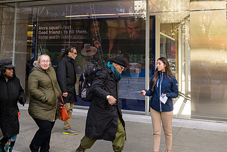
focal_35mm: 46
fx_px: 290
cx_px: 102
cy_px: 32
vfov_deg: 28.7
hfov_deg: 42.7
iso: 400
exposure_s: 1/800
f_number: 3.2
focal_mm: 26
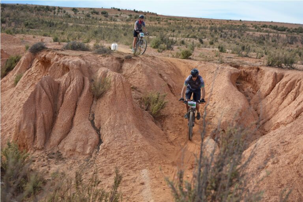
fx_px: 442
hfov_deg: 37.9
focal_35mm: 52
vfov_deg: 25.8
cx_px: 152
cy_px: 101
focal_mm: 35
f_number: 5.6
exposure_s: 1/1600
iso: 400
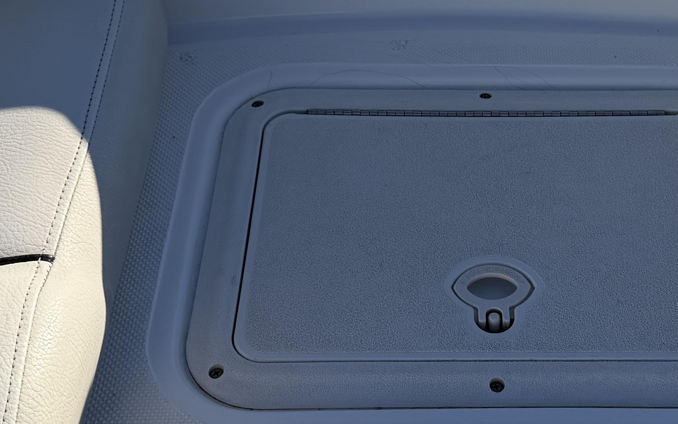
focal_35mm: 72
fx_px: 1330
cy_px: 65
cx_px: 474
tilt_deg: -41.4
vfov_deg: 17.9
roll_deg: -5.2
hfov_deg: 28.3
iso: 80
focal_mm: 6.76
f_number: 1.78
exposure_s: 1/4975
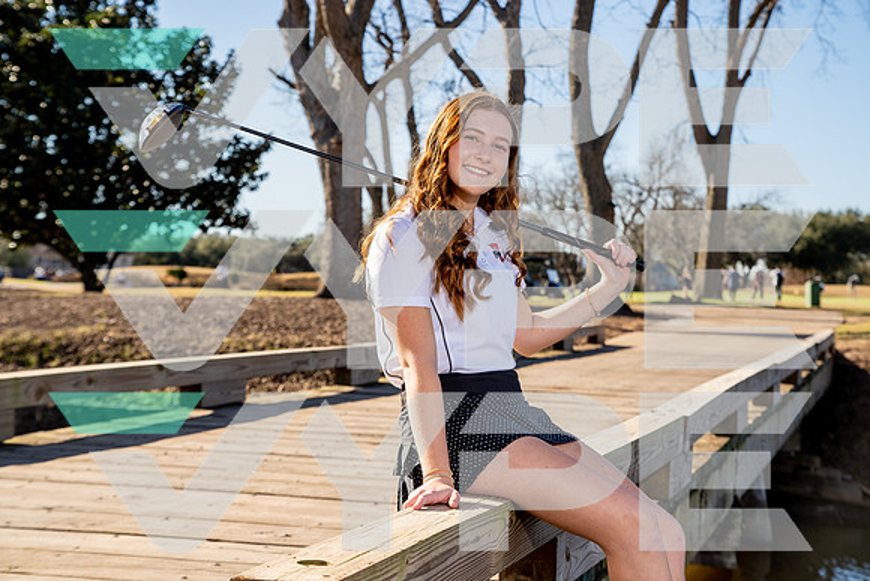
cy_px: 290
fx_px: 1499
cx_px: 435
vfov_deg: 21.9
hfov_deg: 32.4
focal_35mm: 62
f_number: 5.6
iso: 100
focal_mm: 62
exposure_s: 1/250
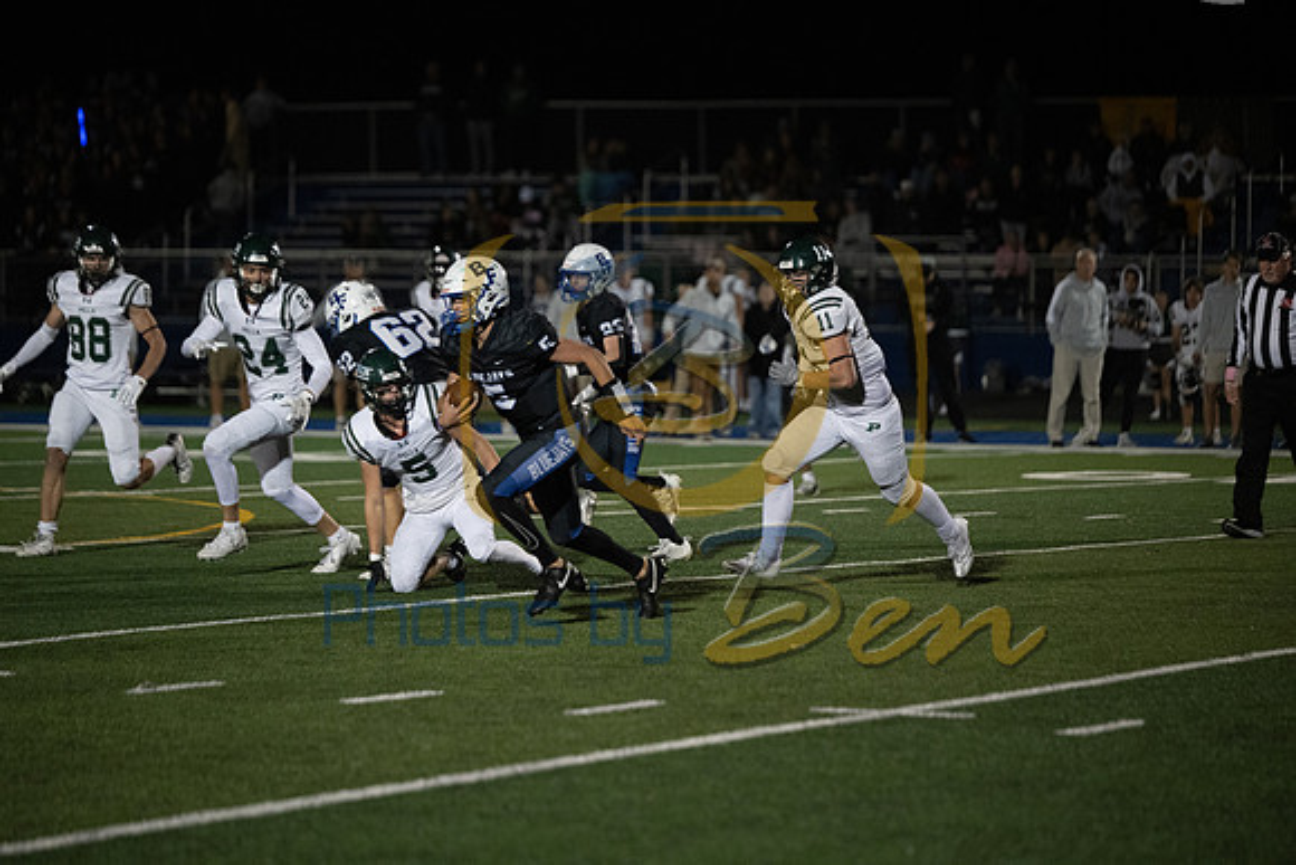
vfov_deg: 8.6
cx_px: 648
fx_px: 5761
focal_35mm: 160
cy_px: 432
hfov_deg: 12.8
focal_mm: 160
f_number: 2.8
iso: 5000
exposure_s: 1/1600
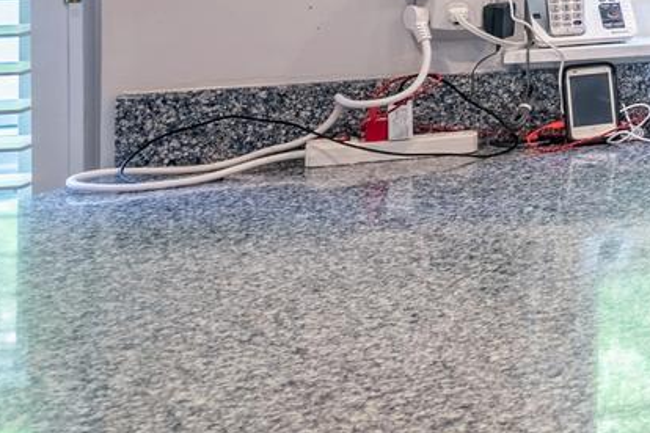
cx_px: 1548
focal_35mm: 99
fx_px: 1787
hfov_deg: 14.2
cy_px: -172
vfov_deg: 13.2
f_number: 7.1
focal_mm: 20
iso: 100
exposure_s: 1/200
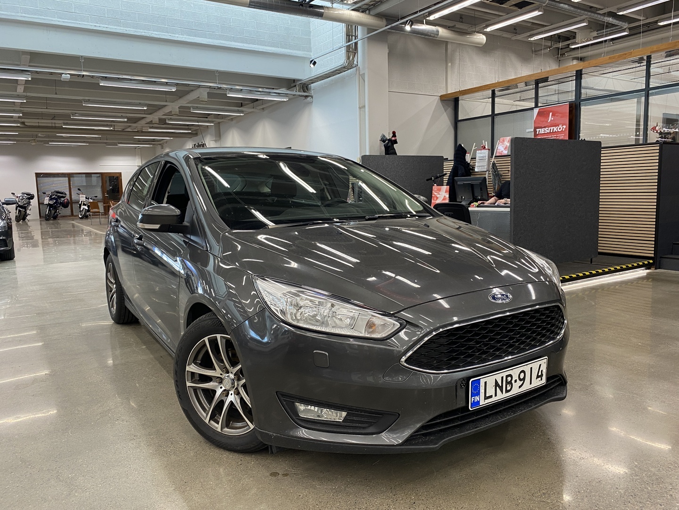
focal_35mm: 26
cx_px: 340
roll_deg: +0.5
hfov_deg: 67.3
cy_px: 255
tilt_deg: -7.1
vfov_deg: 53.1
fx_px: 510
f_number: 1.8
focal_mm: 4.25
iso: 80
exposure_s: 1/50
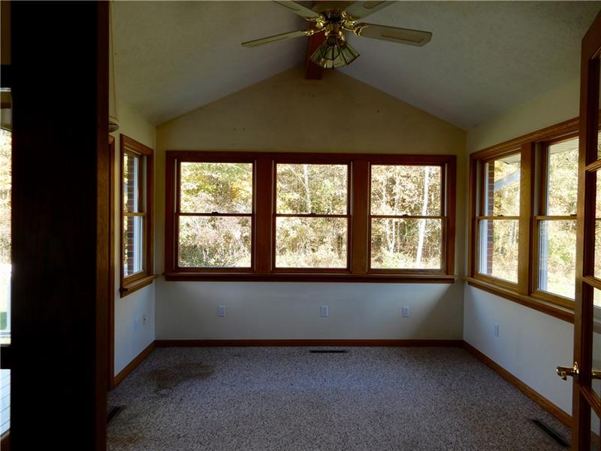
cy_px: 226
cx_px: 300
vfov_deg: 56.8
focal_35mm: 24
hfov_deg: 71.6
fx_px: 417
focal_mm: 4.3
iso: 80
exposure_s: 1/80
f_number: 3.4
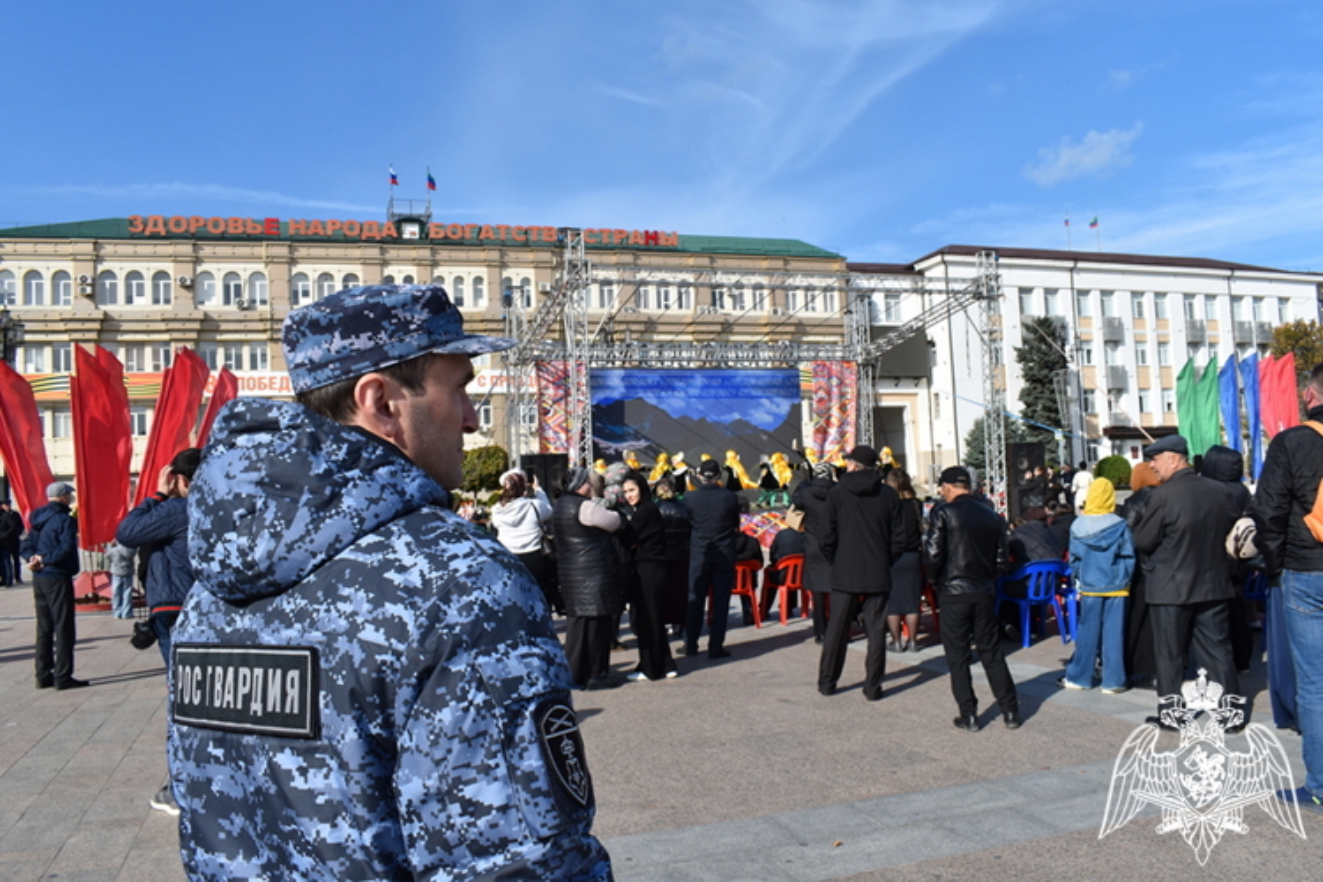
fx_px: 992
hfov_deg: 67.4
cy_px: 441
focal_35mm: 27
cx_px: 662
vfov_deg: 47.9
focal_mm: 18
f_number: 10
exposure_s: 1/400
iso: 200
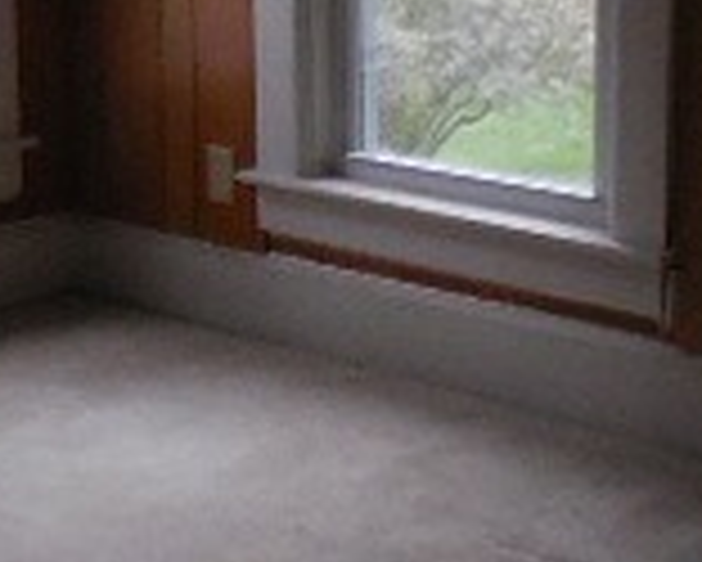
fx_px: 2079
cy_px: 207
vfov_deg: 15.4
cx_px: 194
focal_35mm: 100
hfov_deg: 19.1
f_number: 3.3
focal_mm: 4.5
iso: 800
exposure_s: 1/60
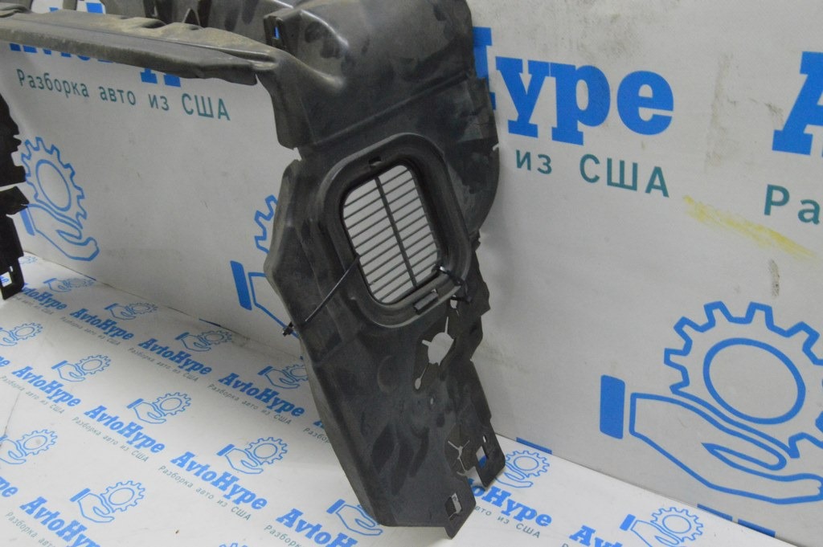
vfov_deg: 36.8
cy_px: 274
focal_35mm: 36
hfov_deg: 53.2
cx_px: 412
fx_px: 822
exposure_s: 1/20
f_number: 20
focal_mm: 24
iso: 6400
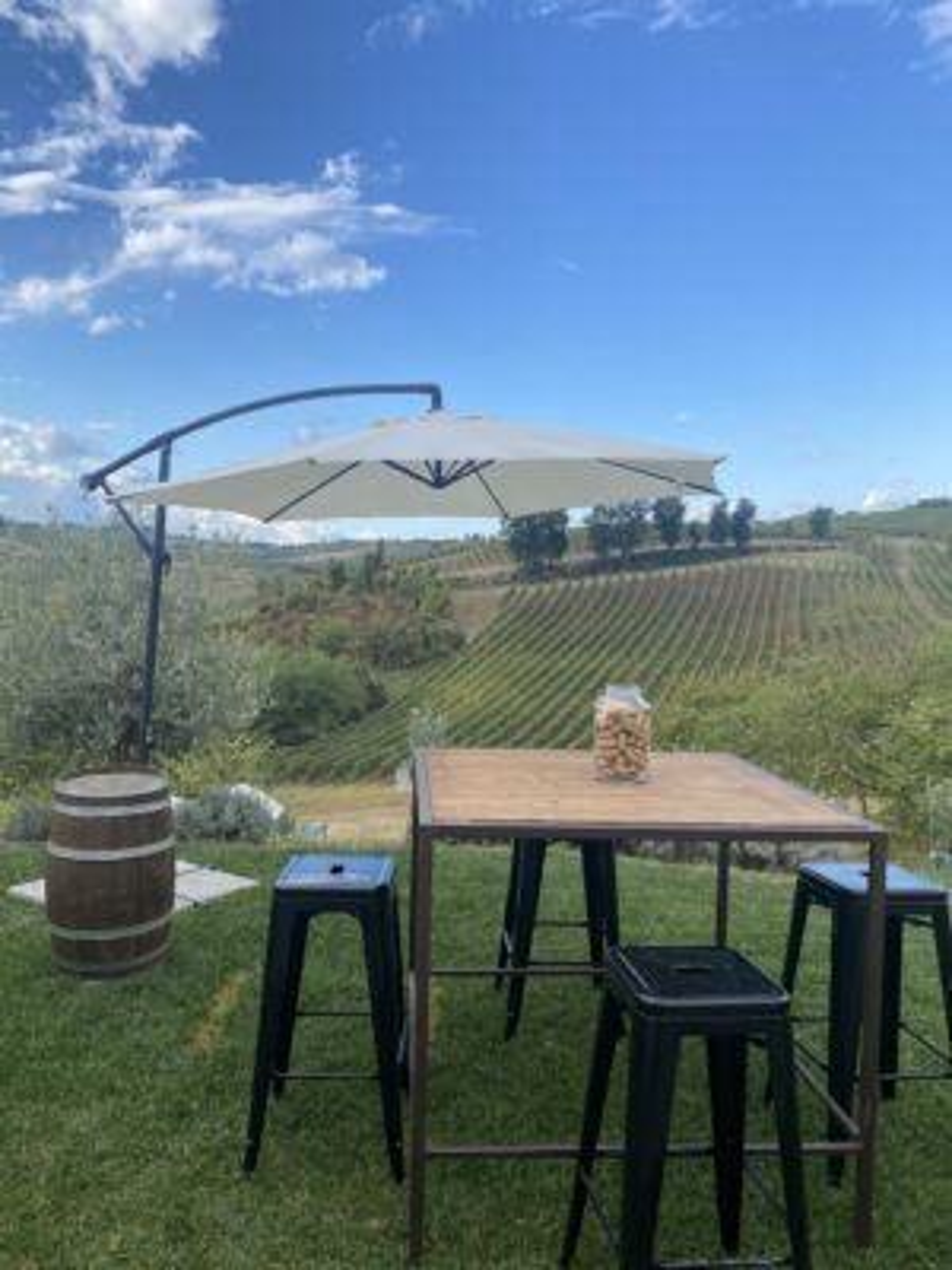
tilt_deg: -3.4
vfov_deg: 67.3
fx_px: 953
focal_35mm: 26
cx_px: 476
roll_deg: -0.4
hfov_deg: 53.1
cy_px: 635
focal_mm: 4.25
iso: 32
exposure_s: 1/1447
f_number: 1.8
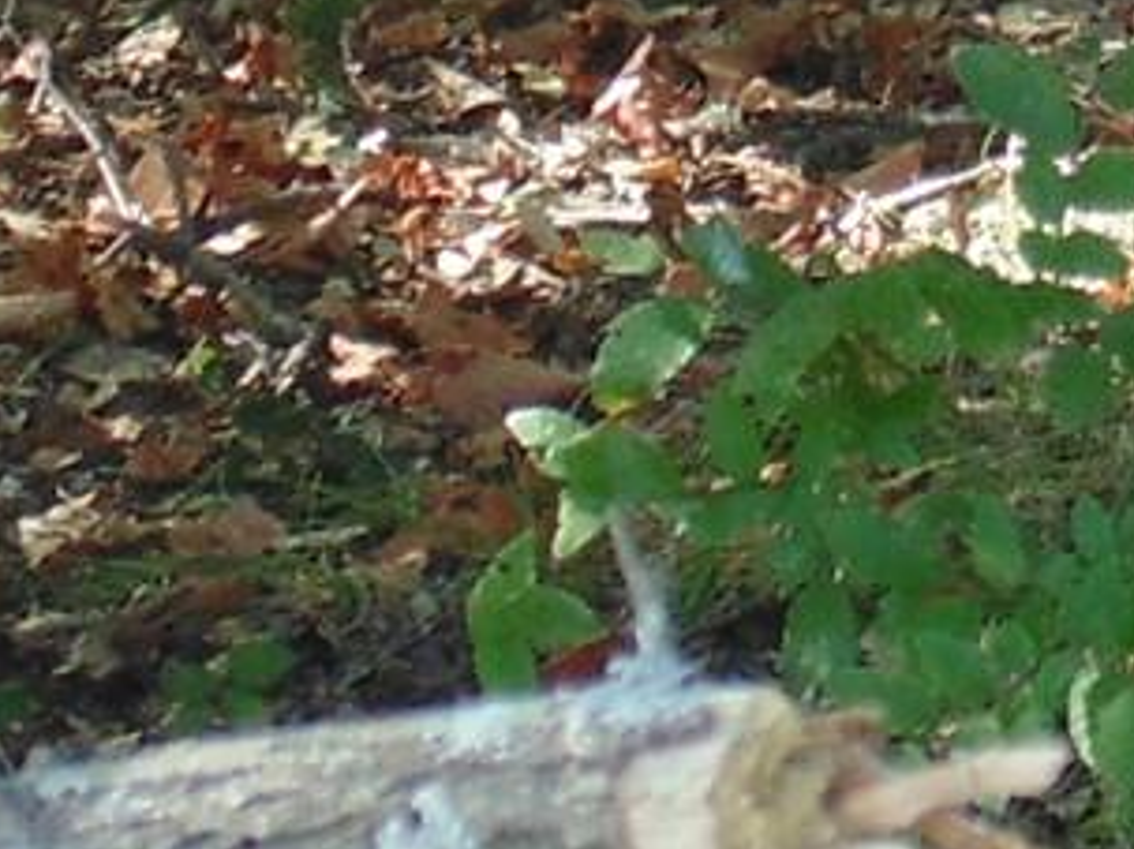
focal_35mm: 440
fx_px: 14408
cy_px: -1840
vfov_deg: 3.3
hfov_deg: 4.4
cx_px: 2597
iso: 80
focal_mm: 11.7
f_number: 4.1
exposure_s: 1/50
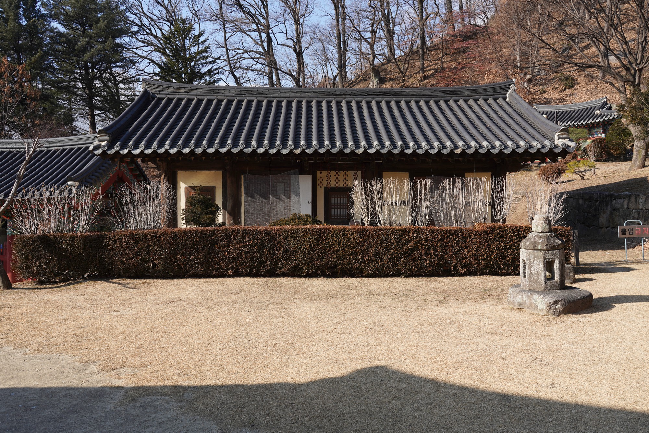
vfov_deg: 41.1
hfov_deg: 58.7
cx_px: 324
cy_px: 216
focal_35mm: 32
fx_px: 577
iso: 100
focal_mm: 32
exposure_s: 1/100
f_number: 11
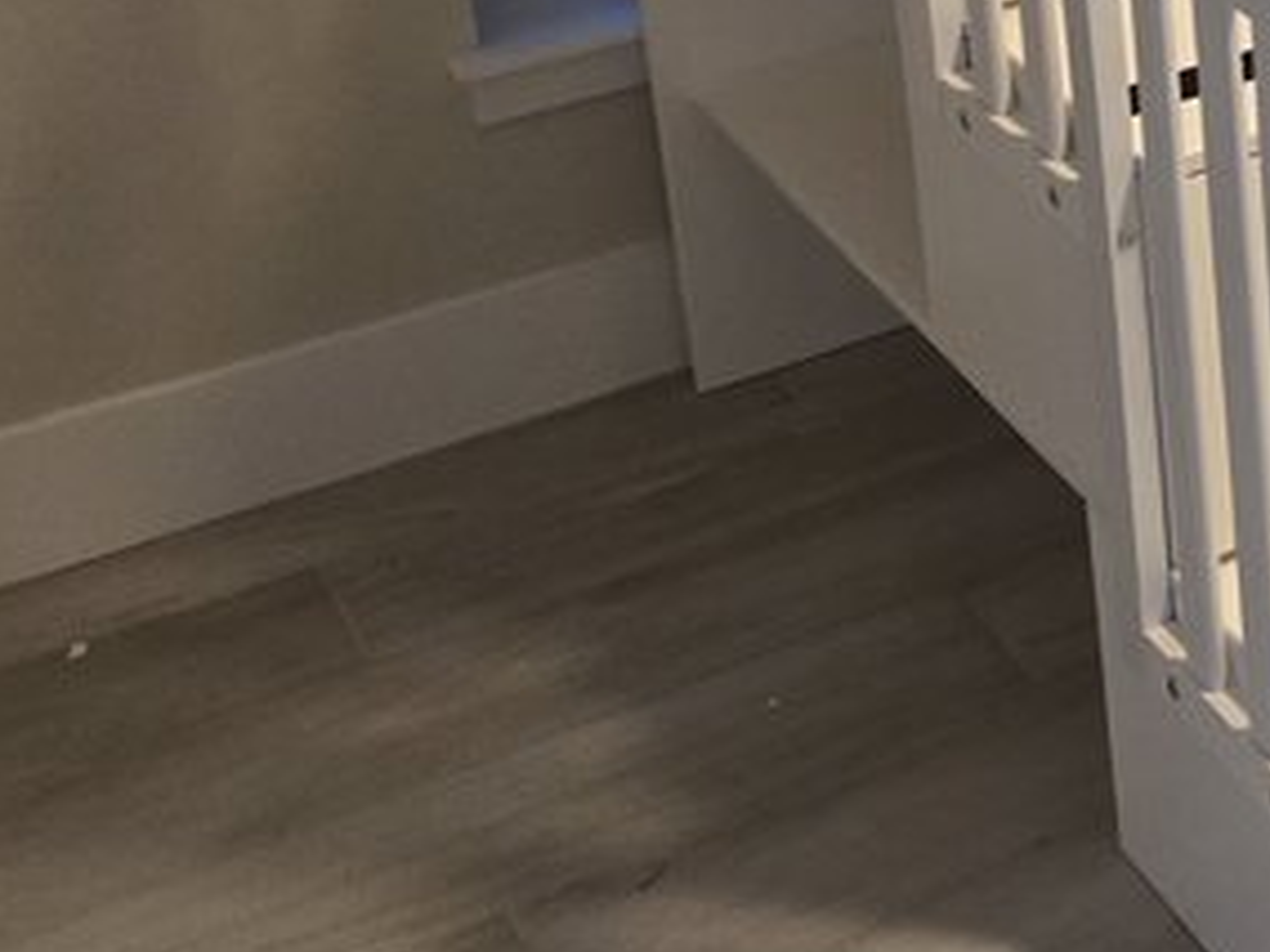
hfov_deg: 19.7
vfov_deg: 16.7
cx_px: 2021
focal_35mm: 83
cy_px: -313
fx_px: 3045
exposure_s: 1/120
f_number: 1.8
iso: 500
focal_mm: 5.4
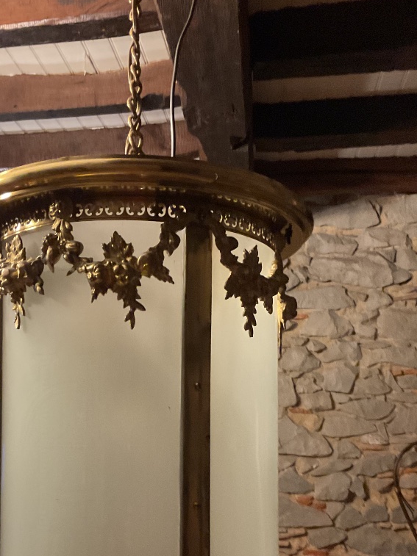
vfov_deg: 40.3
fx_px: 739
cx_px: 137
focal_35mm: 46
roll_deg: +0.3
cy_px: 408
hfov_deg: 31.2
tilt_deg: +2.5
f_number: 1.8
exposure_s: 1/30
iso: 320
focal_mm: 3
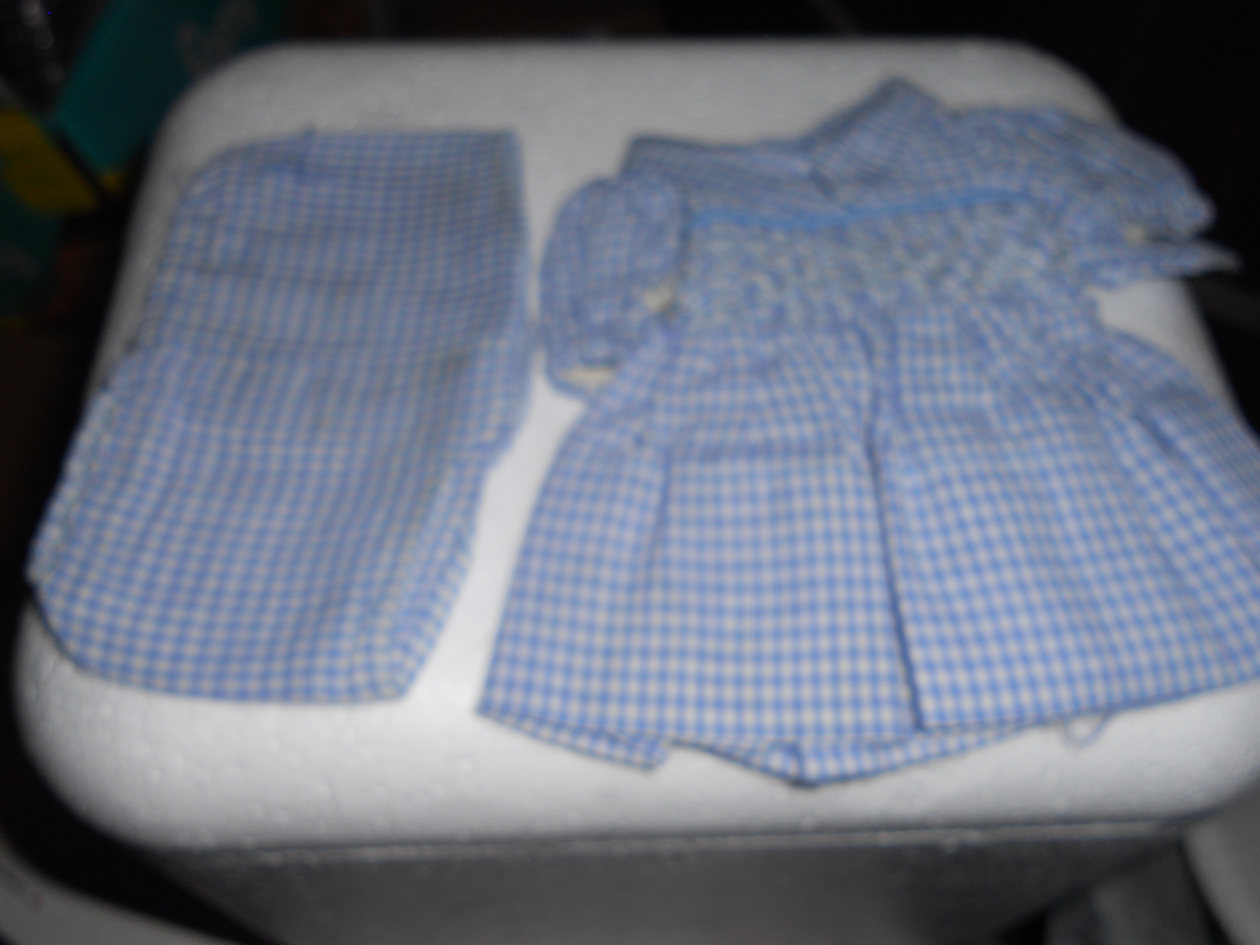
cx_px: 630
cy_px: 472
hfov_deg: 56.8
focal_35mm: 32
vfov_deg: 44.2
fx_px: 1165
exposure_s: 1/25
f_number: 8.8
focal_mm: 5.8
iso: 80
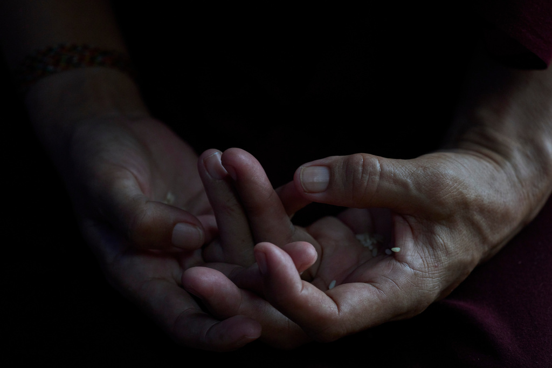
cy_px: 184
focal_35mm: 253
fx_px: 3878
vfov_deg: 5.4
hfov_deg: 8.1
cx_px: 276
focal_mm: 253
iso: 1600
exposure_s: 1/500
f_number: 5.6
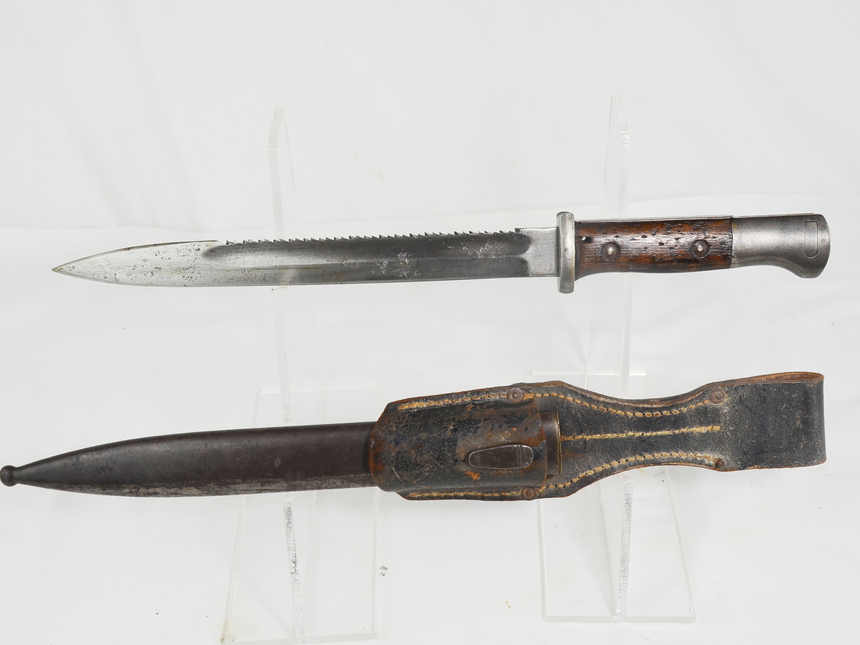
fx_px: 1068
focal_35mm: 43
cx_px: 455
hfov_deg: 43.8
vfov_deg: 33.6
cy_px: 323
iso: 200
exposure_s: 1/160
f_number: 6.3
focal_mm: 26
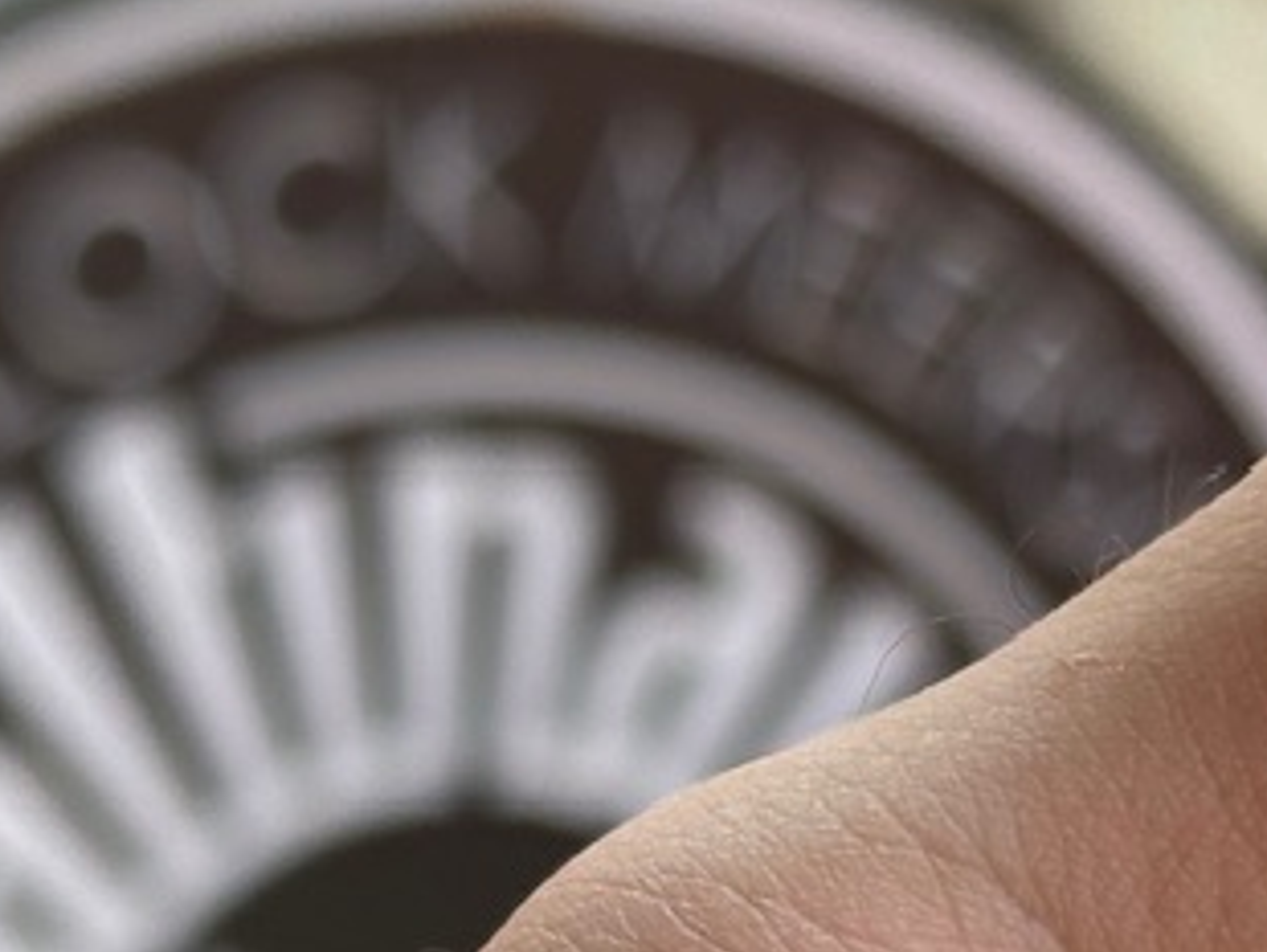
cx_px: 1263
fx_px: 7253
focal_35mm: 198
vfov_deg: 7.4
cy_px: 1287
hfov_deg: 9.9
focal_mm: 6.86
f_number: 1.78
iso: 64
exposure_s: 1/694
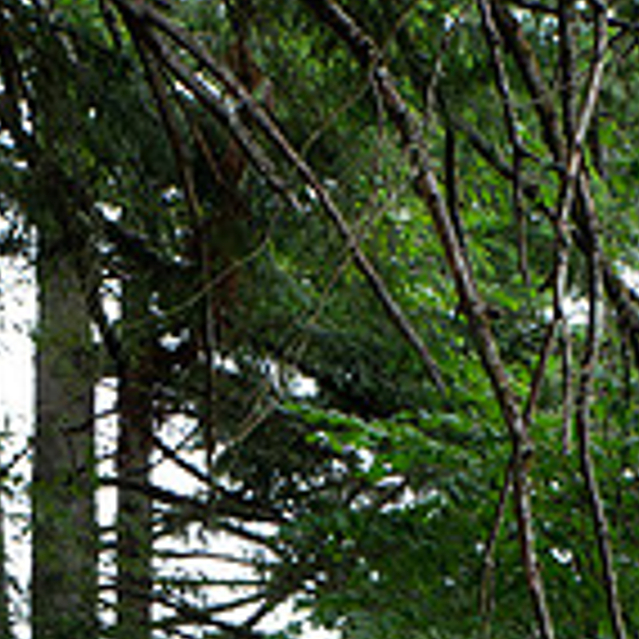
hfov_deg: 16.1
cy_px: 981
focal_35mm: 108
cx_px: 346
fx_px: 2256
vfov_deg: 14.9
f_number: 9
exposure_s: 1/100
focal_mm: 40
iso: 400
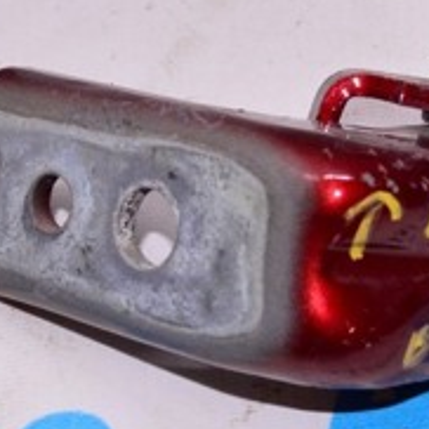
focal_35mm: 129
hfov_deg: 13.3
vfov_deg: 13.5
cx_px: 403
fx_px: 1816
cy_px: 187
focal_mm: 29
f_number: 8
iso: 1600
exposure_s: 1/160
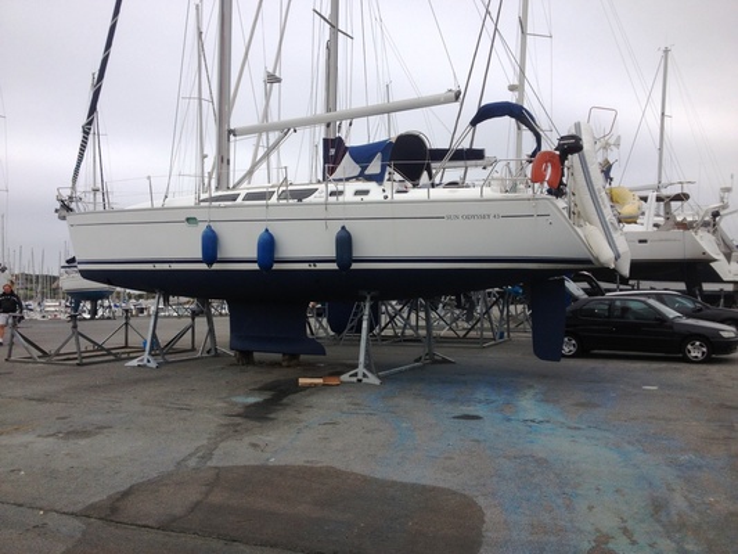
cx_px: 369
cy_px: 277
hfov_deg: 52.6
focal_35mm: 35
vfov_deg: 40.7
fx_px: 746
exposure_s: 1/699
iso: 64
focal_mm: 4.28
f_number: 2.4
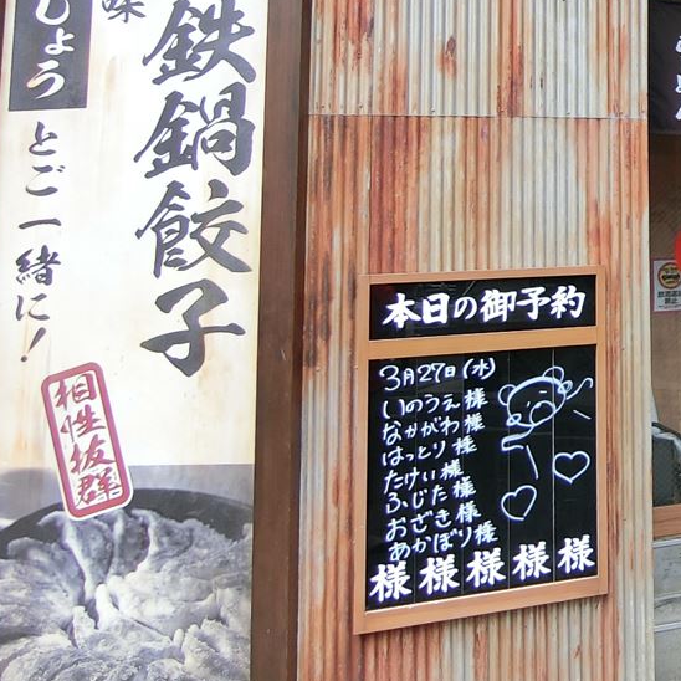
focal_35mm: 49
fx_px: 1091
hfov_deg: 28.1
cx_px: 905
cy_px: 102
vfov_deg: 33.3
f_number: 2.7
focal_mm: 4.06
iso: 80
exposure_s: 1/250
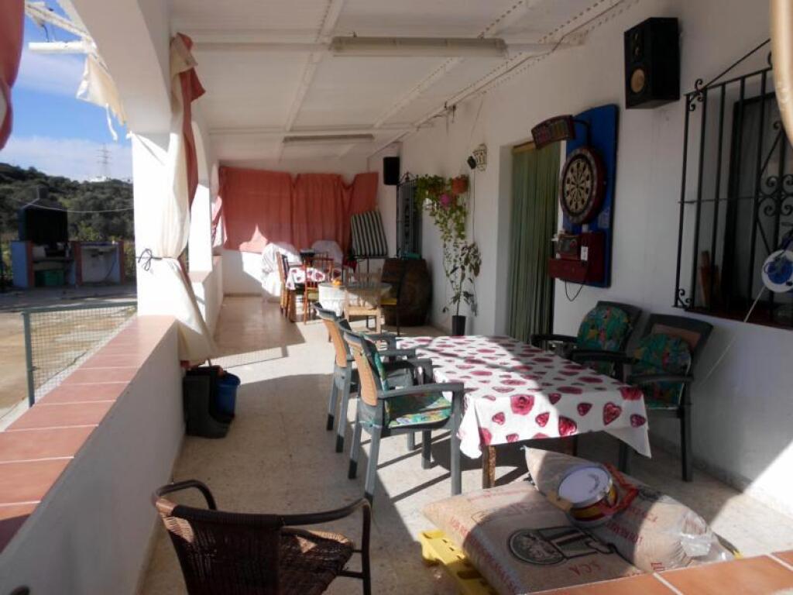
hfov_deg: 67.3
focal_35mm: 26
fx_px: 596
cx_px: 396
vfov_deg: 53.1
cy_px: 298
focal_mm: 4.6
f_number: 3.2
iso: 80
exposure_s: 1/1000
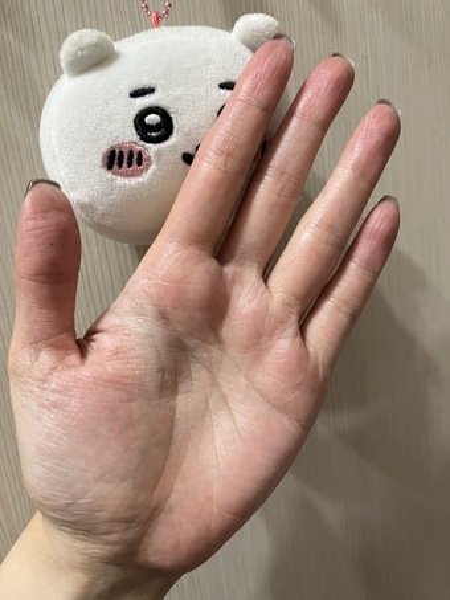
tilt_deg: -12.6
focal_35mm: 26
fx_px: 450
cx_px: 225
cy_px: 300
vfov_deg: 67.3
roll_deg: +6.4
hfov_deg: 53.1
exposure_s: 1/60
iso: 500
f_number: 1.6
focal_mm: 5.1
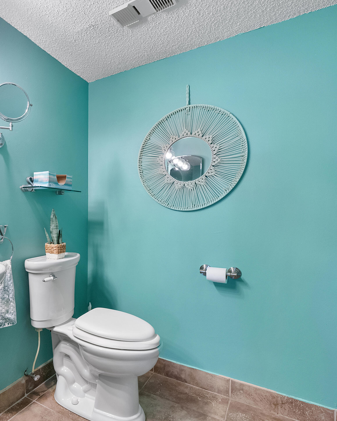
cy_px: 215
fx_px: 274
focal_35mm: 22
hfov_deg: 58.9
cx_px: 75
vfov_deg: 75.0
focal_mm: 10
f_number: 7.1
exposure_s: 1/30
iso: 1000
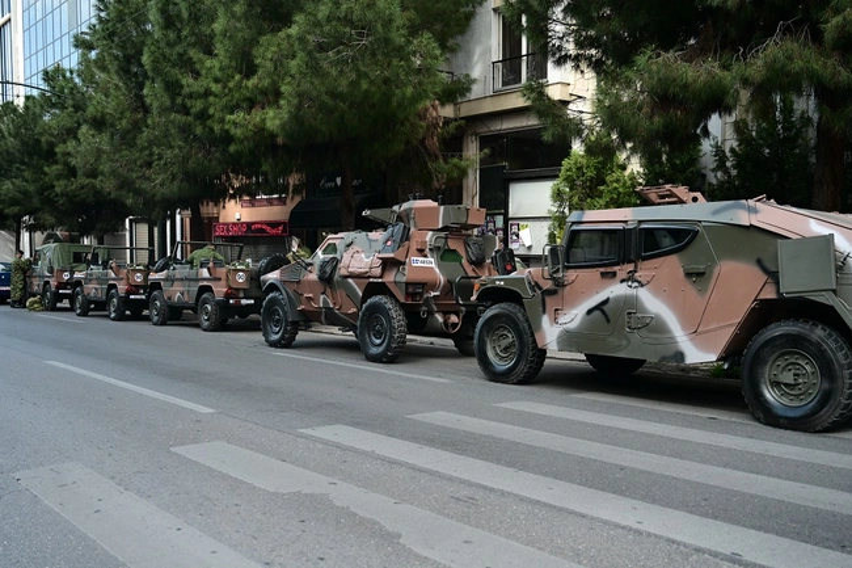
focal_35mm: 35
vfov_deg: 37.8
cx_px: 426
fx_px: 828
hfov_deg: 54.4
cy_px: 284
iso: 400
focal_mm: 35
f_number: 4
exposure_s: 1/1250
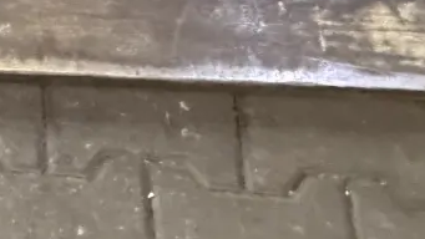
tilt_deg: -76.2
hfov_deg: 17.4
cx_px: -435
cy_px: -93
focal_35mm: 86
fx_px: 969
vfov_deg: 13.4
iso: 800
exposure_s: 1/60
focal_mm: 2.22
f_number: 2.2
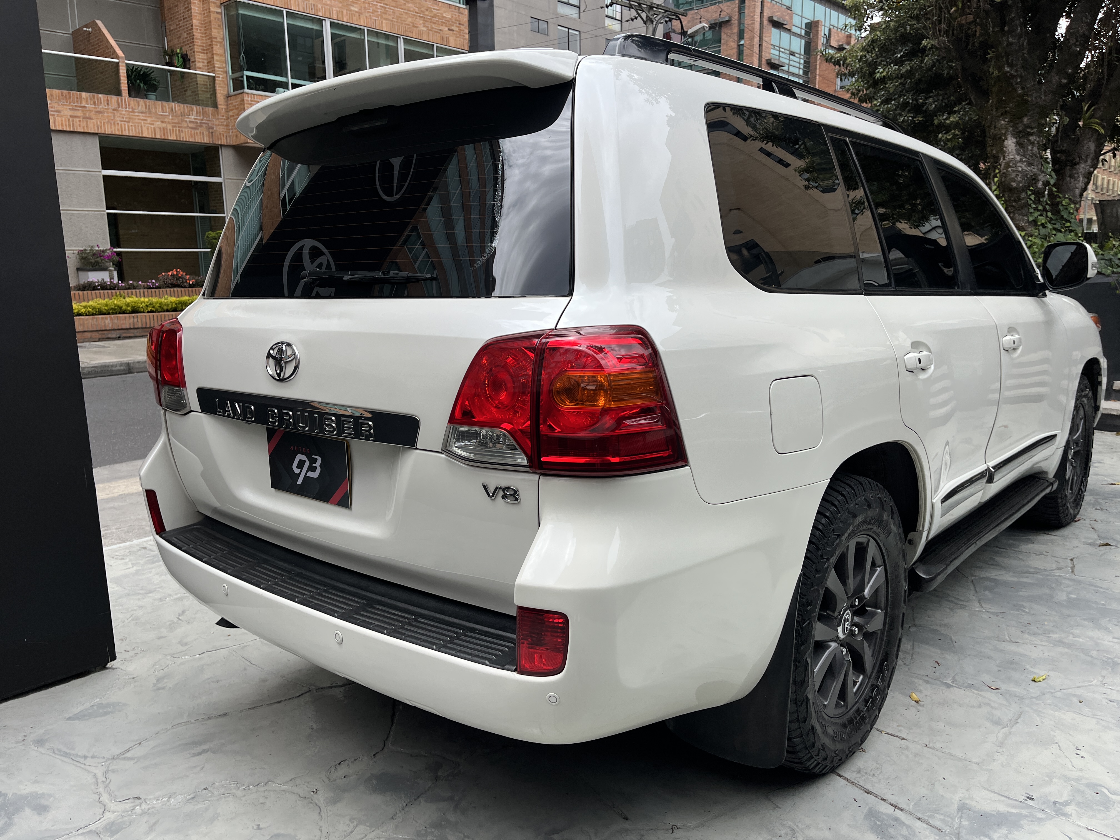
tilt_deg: -11.9
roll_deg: +1.5
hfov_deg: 67.3
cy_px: 420
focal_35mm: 26
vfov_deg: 53.1
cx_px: 560
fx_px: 841
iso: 50
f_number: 1.6
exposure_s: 1/2062
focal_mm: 5.1
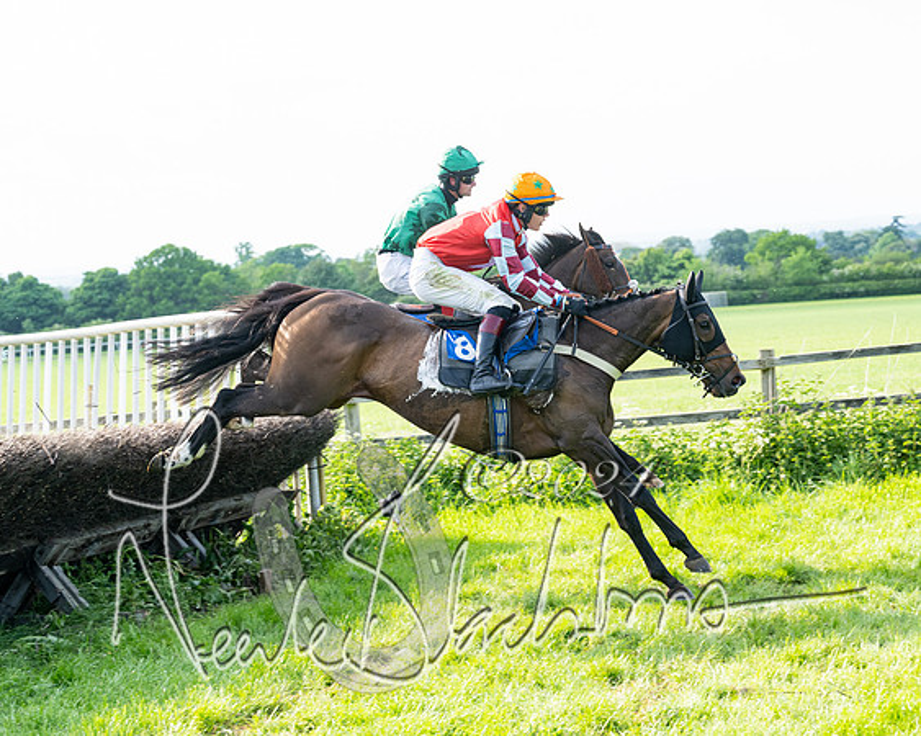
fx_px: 2149
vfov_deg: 19.4
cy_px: 368
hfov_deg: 24.2
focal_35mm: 79
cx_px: 460
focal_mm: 70
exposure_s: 1/800
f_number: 5
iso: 400
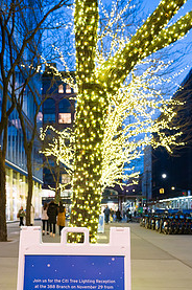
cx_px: 91
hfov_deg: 34.1
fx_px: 313
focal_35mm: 39
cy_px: 226
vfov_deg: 47.3
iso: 1600
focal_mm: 24
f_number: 5
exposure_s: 1/50
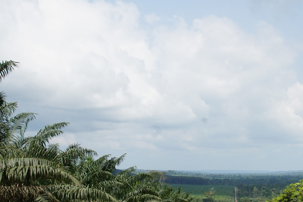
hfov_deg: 24.8
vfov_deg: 16.7
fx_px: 681
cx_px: 231
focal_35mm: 81
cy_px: 154
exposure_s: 1/100
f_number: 14
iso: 100
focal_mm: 34
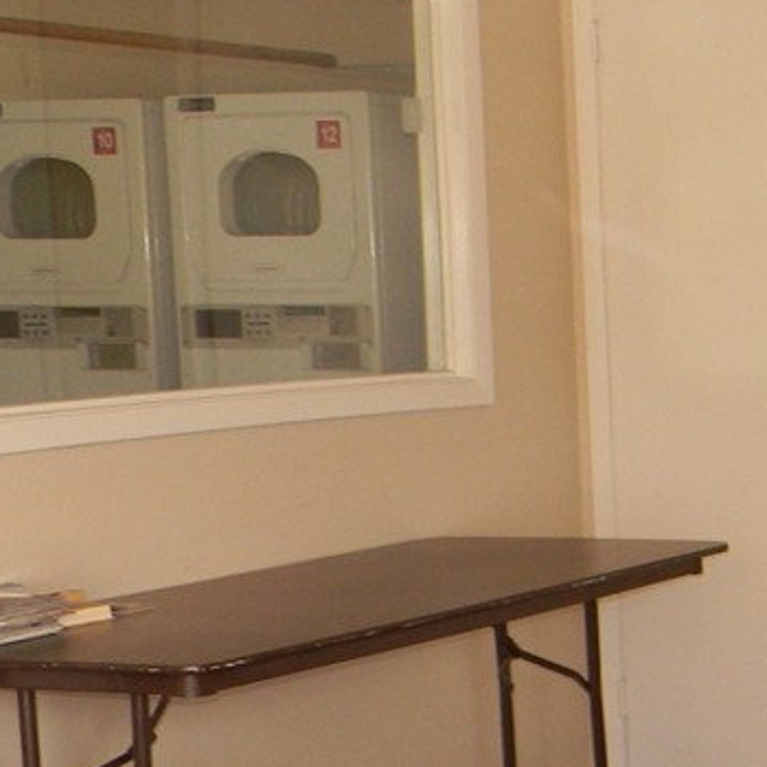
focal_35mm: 113
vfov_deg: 15.3
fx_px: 2833
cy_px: 671
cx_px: 1343
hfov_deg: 13.9
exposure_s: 1/29.8
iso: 95
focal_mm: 5
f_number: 3.5
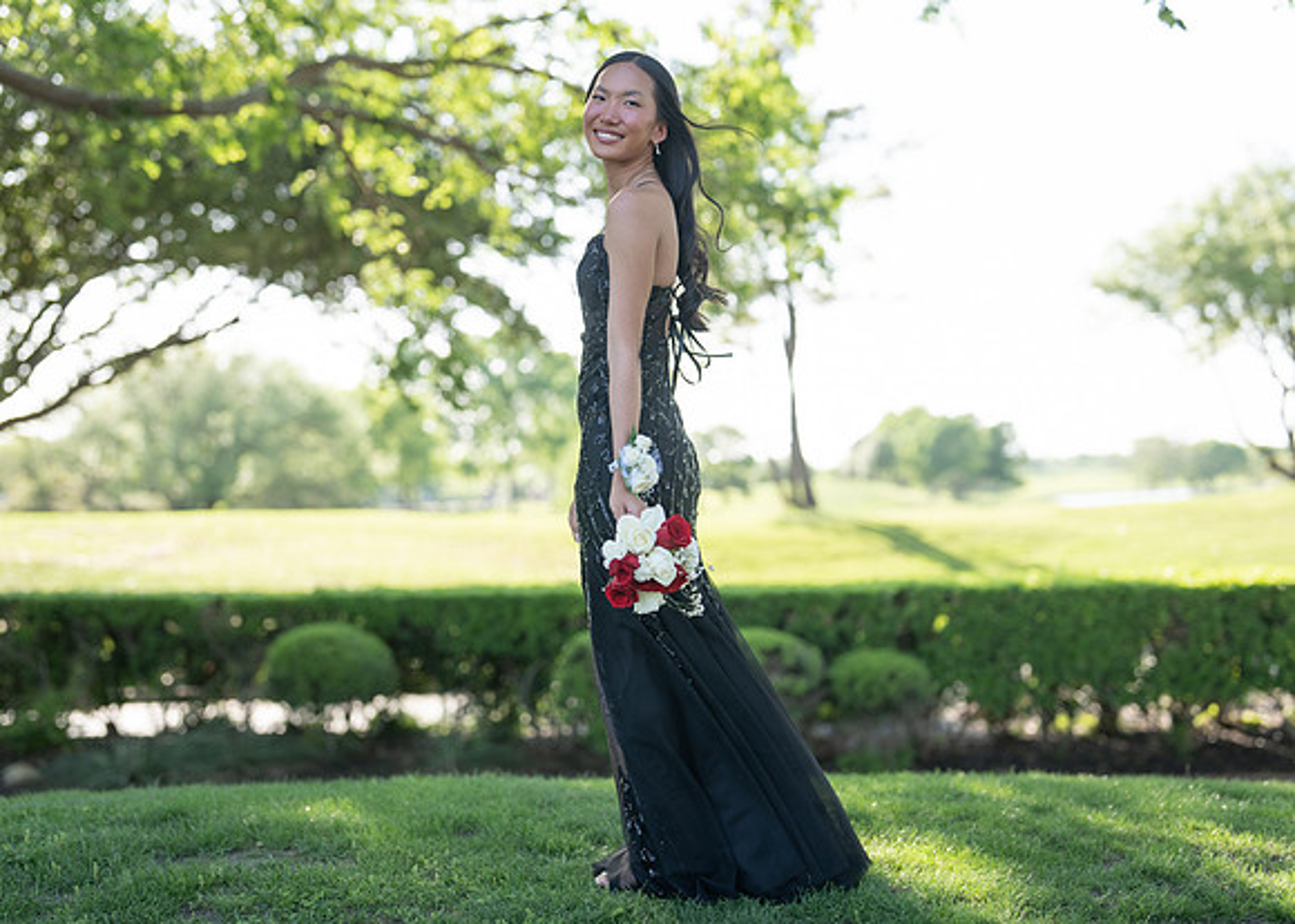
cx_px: 649
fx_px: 2026
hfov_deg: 35.5
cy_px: 462
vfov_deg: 25.7
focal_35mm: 55
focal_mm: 50
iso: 160
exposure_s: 1/1000
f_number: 1.8
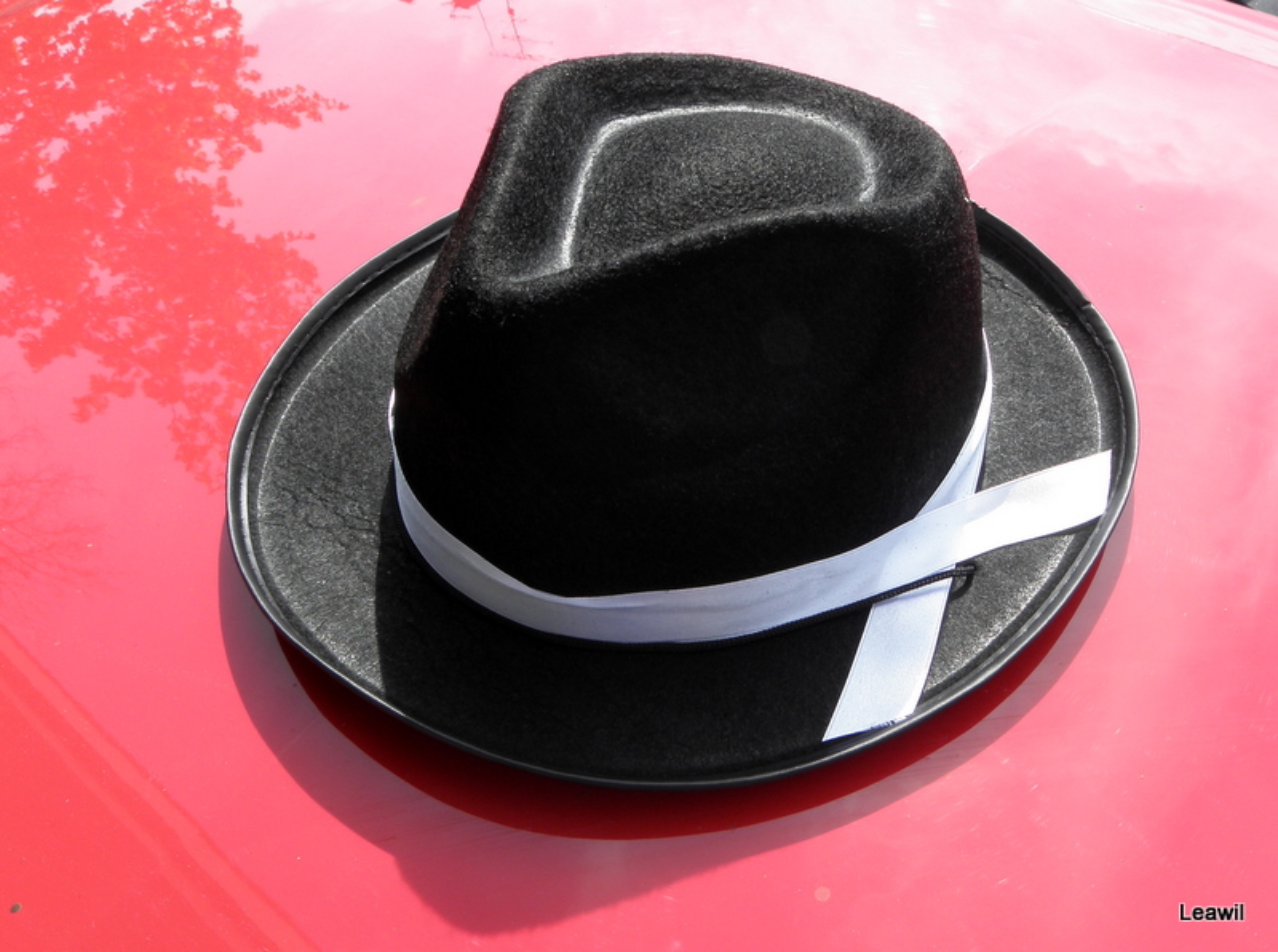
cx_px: 639
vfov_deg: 52.9
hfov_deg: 67.4
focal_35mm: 26
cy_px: 476
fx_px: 958
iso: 64
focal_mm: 4.6
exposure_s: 1/160
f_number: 5.6
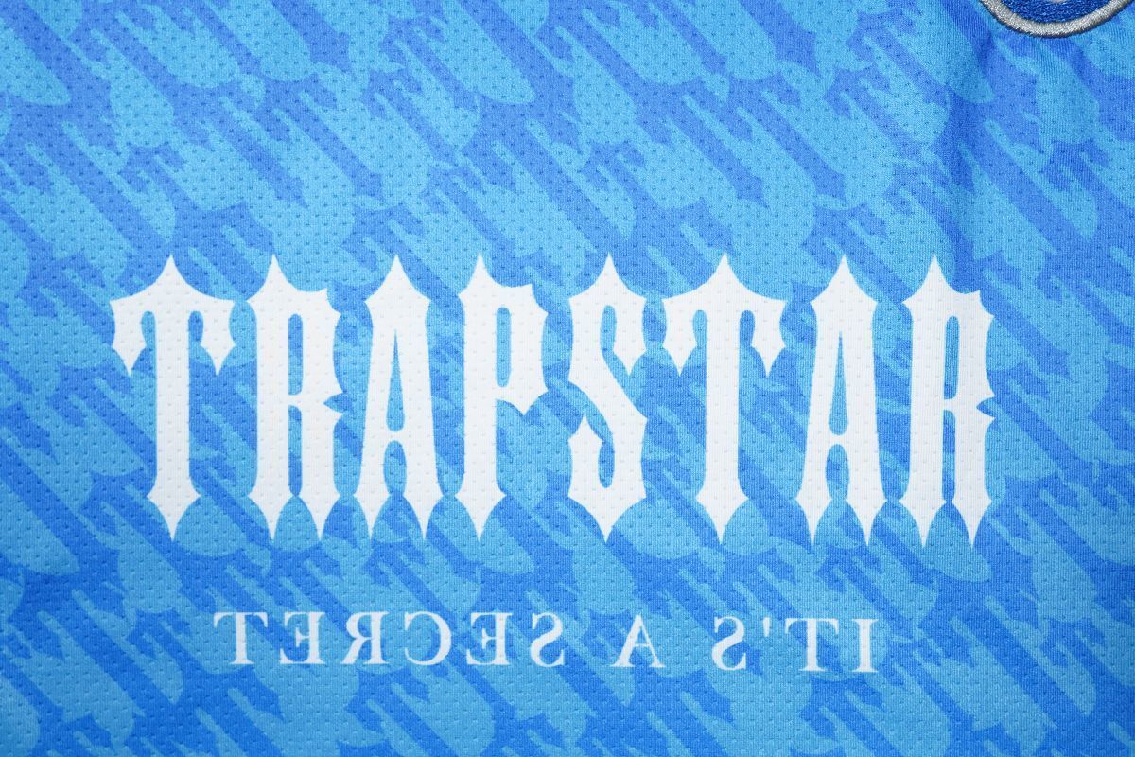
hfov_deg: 54.4
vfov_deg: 37.9
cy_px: 378
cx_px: 568
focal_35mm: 35
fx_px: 1103
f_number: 10
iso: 1600
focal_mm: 35
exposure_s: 1/100
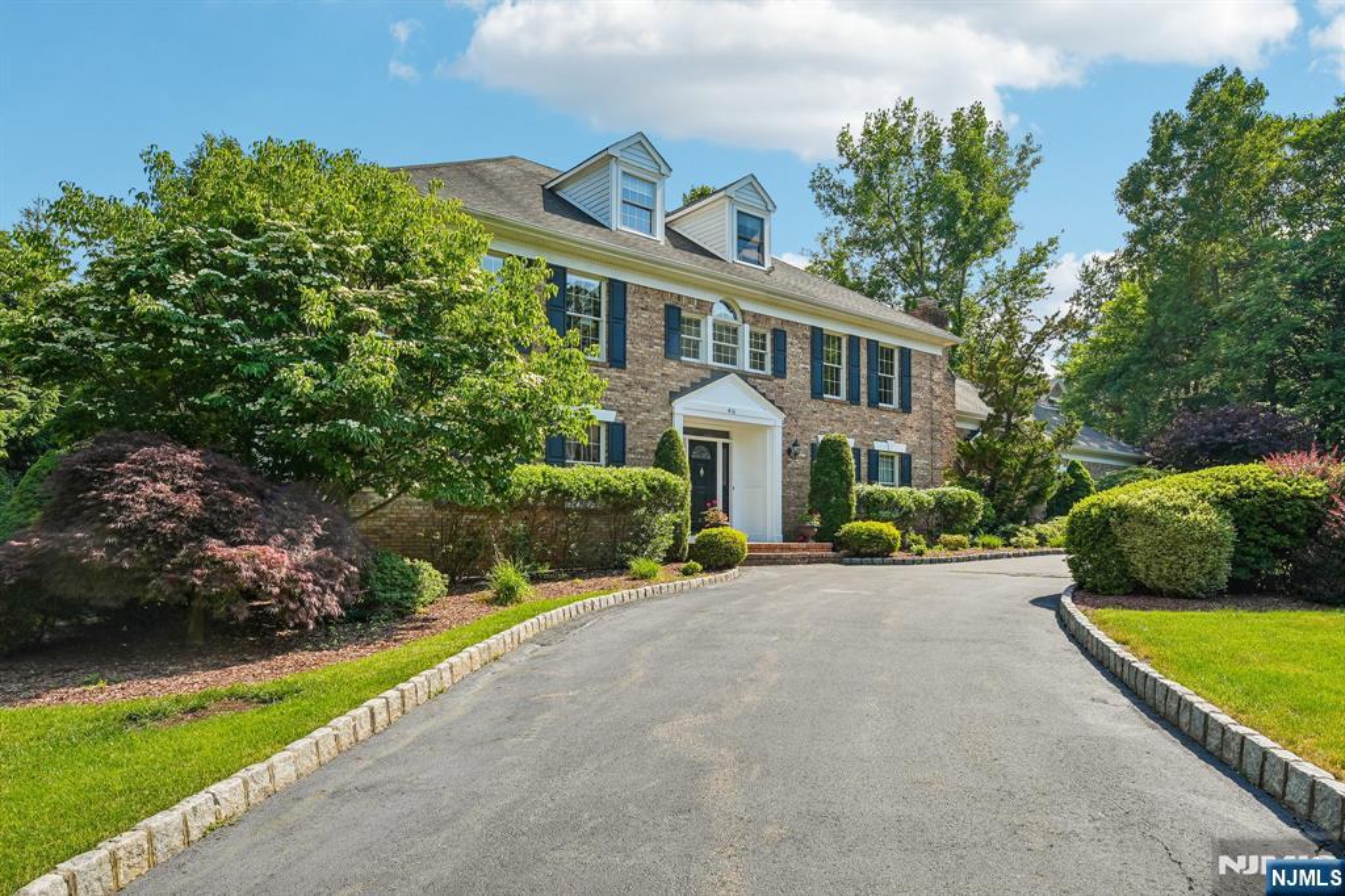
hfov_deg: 81.2
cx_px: 672
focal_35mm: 21
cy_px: 448
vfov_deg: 59.5
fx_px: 784
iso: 100
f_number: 9
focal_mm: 14
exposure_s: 1/100
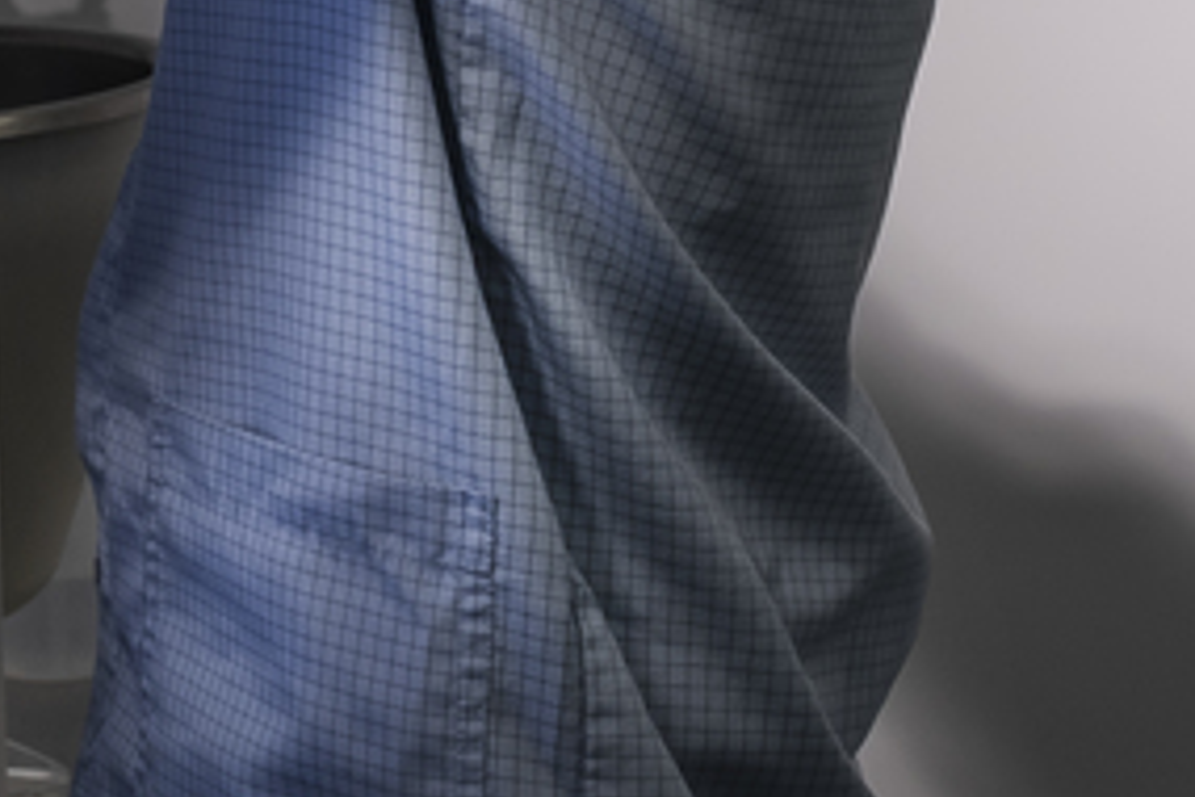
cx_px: -159
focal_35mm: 159
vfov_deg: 8.4
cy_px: -436
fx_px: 5278
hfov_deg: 12.7
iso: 200
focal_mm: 28.3
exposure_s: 1/160
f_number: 6.4
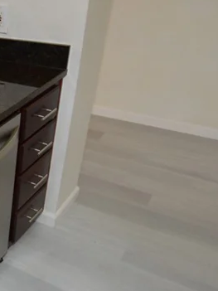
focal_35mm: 42
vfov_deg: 43.8
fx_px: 353
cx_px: -75
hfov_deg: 27.7
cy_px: 207
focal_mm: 10
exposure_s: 1/60
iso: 400
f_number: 4
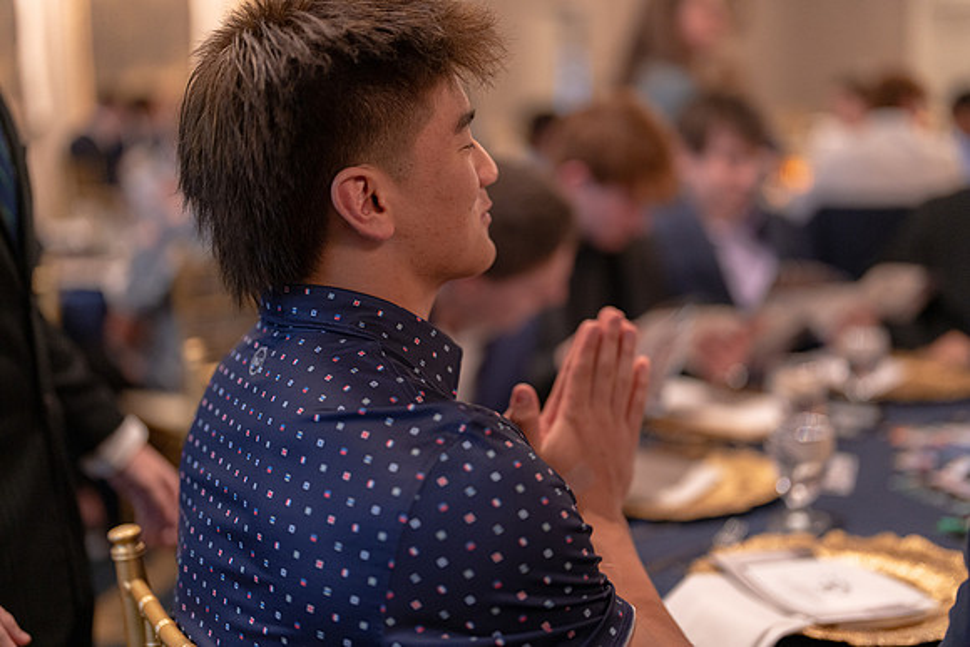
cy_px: 324
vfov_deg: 27.0
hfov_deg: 39.6
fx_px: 1347
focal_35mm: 50
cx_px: 485
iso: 1250
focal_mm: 50
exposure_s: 1/320
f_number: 1.2
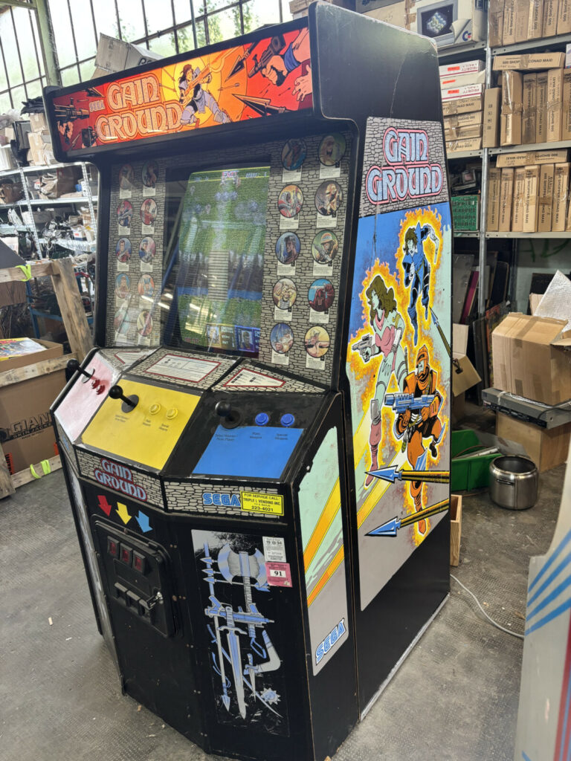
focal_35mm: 26
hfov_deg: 53.1
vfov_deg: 67.3
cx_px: 286
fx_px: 572
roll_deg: +3.6
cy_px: 380
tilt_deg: -17.6
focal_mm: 5.96
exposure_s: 1/50
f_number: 1.6
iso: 160
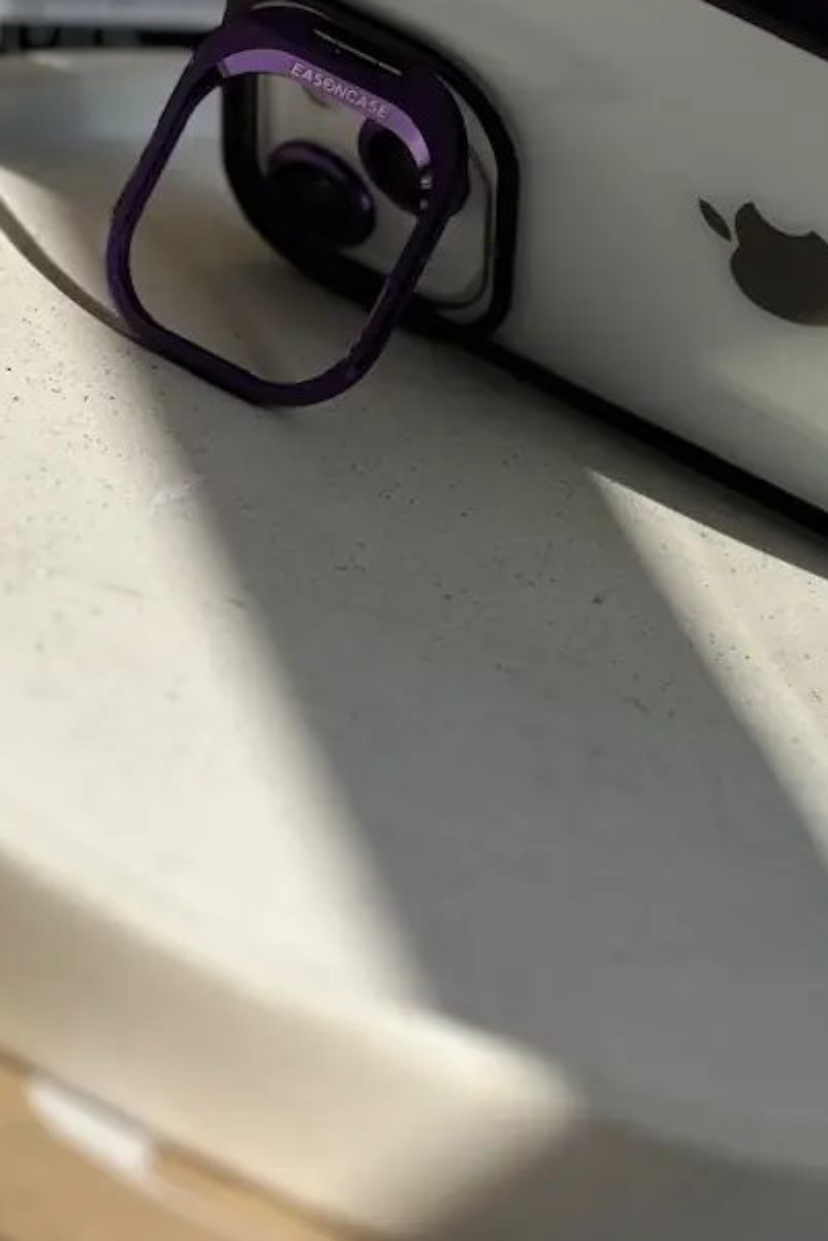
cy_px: 276
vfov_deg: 12.0
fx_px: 5865
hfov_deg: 8.1
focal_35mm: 170
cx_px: 593
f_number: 2.8
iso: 32
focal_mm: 9
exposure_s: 1/847
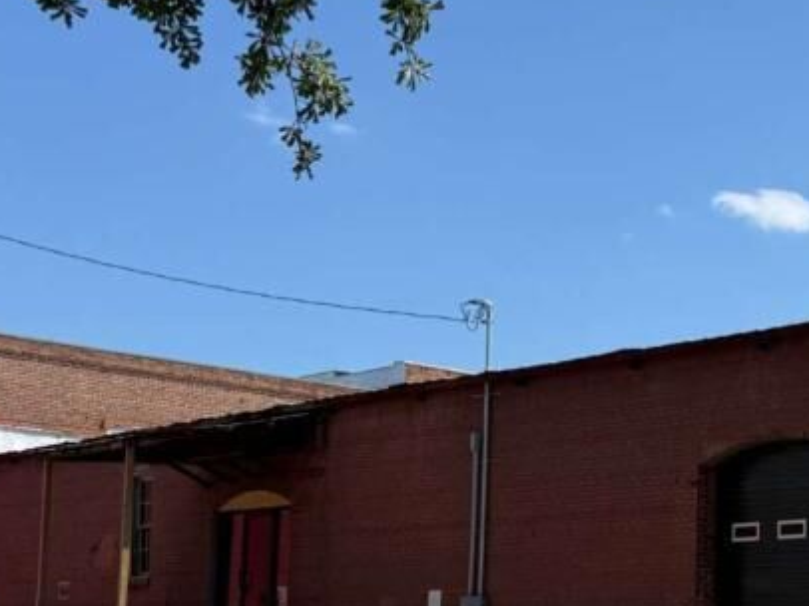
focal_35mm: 71
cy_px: 524
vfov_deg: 20.4
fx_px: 1658
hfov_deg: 24.4
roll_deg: -1.0
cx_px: 1010
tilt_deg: +5.5
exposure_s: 1/4673
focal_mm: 6.76
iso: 80
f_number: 1.78
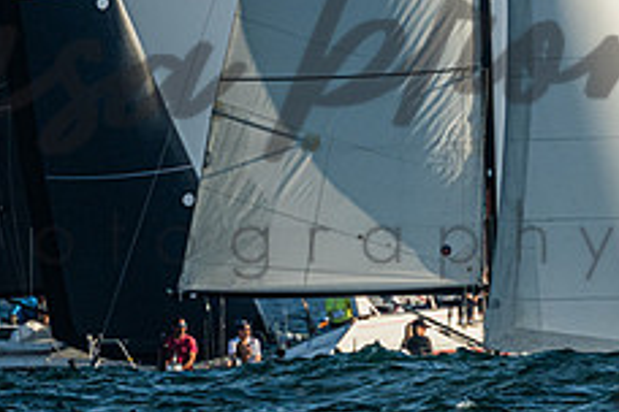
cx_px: 540
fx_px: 23812
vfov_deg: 1.0
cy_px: 215
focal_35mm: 1385
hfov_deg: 1.5
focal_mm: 400
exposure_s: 1/5000
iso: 400
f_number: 5.6
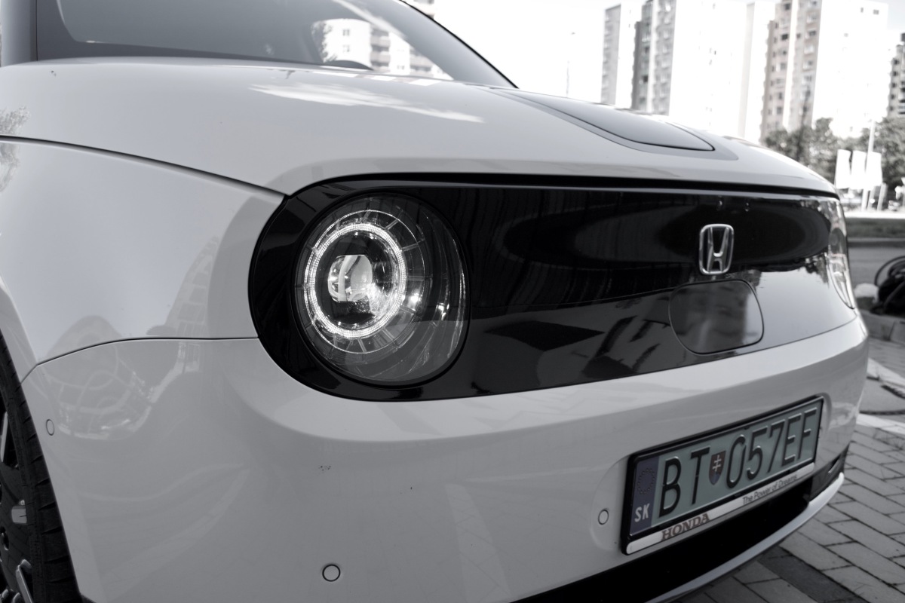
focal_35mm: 33
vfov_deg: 40.0
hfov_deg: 57.2
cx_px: 452
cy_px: 302
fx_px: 830
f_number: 5.6
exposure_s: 1/125
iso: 100
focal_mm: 22
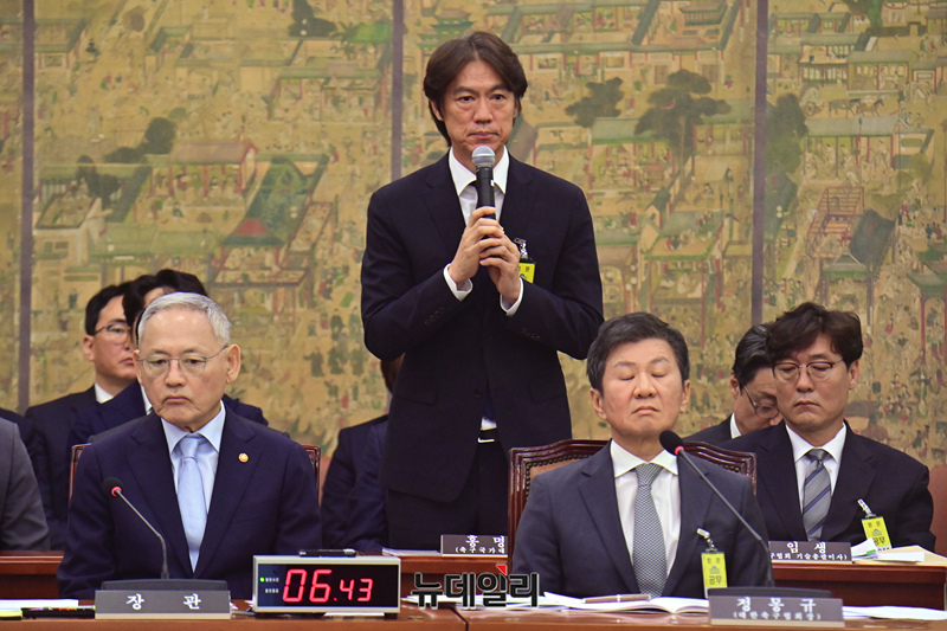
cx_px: 474
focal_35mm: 270
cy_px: 316
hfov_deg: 7.6
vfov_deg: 5.1
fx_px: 7101
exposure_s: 1/250
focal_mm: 270
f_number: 7.1
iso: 6400
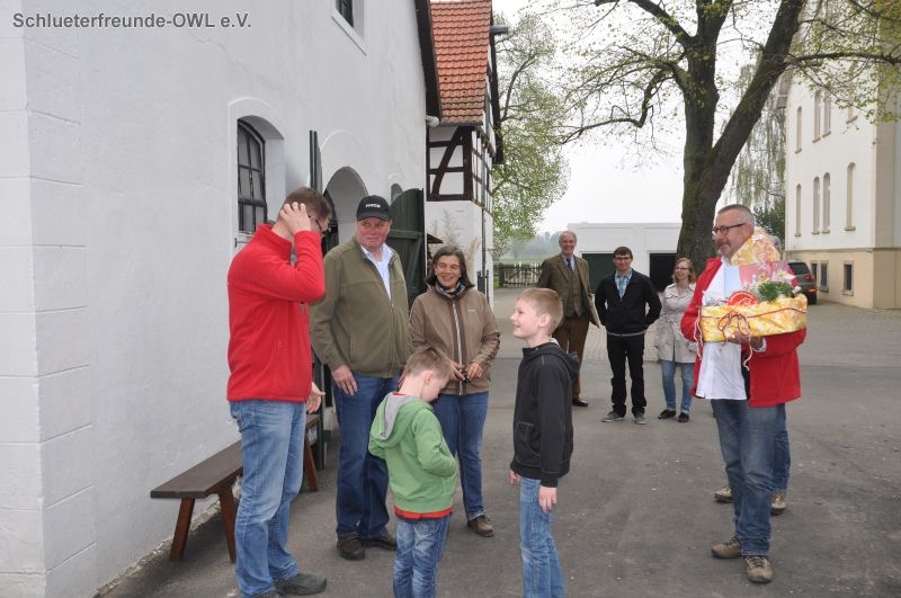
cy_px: 299
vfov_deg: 41.6
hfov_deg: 59.6
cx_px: 450
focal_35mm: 32
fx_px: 787
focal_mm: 21
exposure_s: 1/200
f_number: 7.1
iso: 200
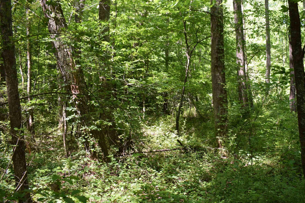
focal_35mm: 37
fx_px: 313
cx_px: 203
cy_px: 109
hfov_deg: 51.0
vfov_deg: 35.9
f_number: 5.6
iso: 400
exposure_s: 1/125
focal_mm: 18
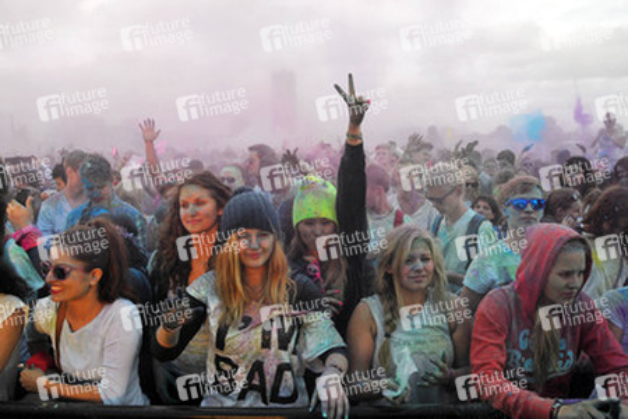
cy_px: 210
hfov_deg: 67.4
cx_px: 314
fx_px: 471
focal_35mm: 27
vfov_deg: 47.9
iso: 200
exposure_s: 1/250
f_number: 6.3
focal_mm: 18
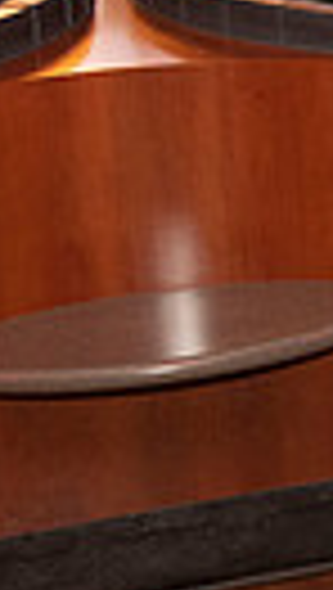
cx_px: 1251
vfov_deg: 15.2
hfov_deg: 7.0
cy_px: 16
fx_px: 2175
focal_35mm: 139
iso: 2500
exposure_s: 1/80
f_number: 5.6
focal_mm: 30
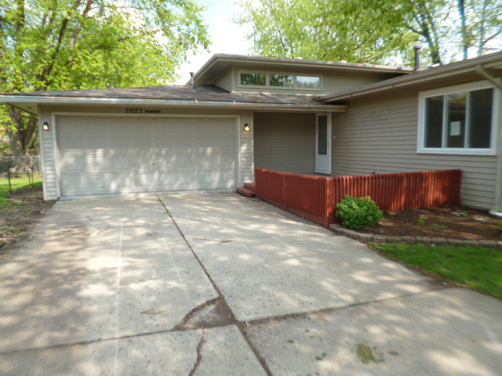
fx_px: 348
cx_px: 251
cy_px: 188
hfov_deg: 71.6
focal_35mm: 24
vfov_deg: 56.8
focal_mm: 4.3
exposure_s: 1/500
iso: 100
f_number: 2.5
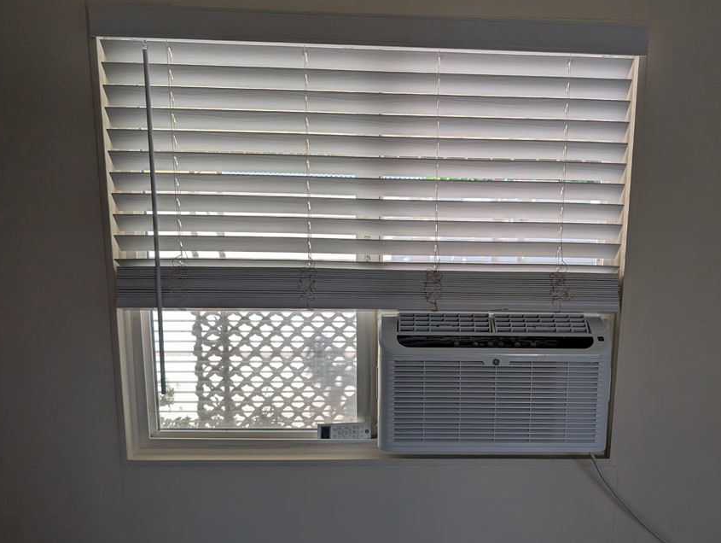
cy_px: 320
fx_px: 605
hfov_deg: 61.2
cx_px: 425
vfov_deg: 48.1
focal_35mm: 29
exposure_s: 1/275
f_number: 1.68
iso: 20
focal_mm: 6.9
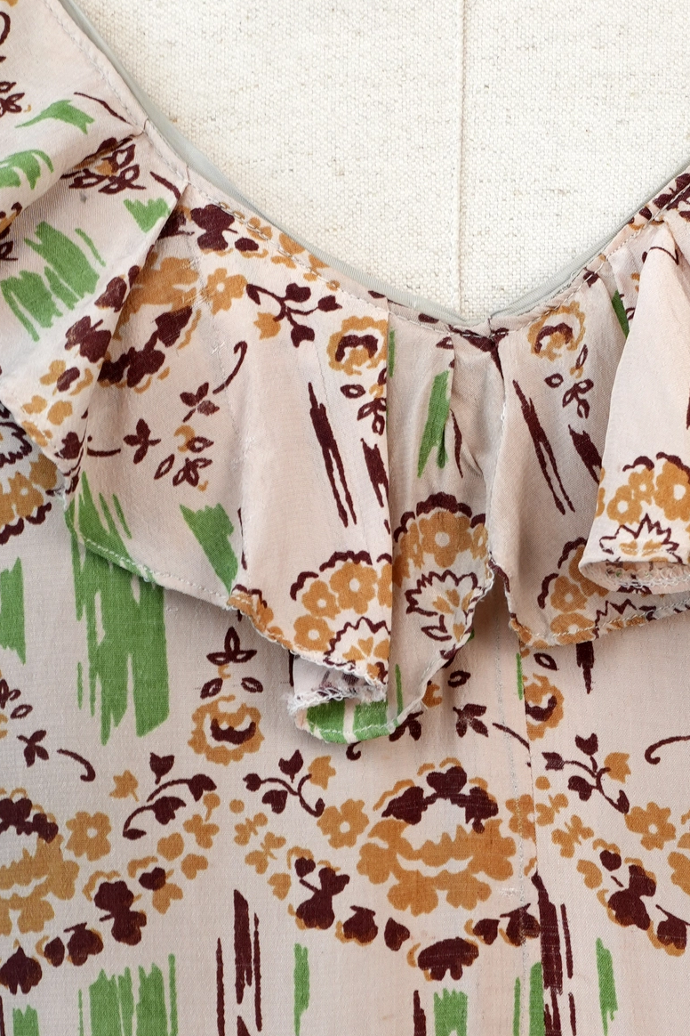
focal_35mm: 293
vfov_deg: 7.0
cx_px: 442
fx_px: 8430
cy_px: 486
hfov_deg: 4.7
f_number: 7.1
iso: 250
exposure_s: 1/30
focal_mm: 79
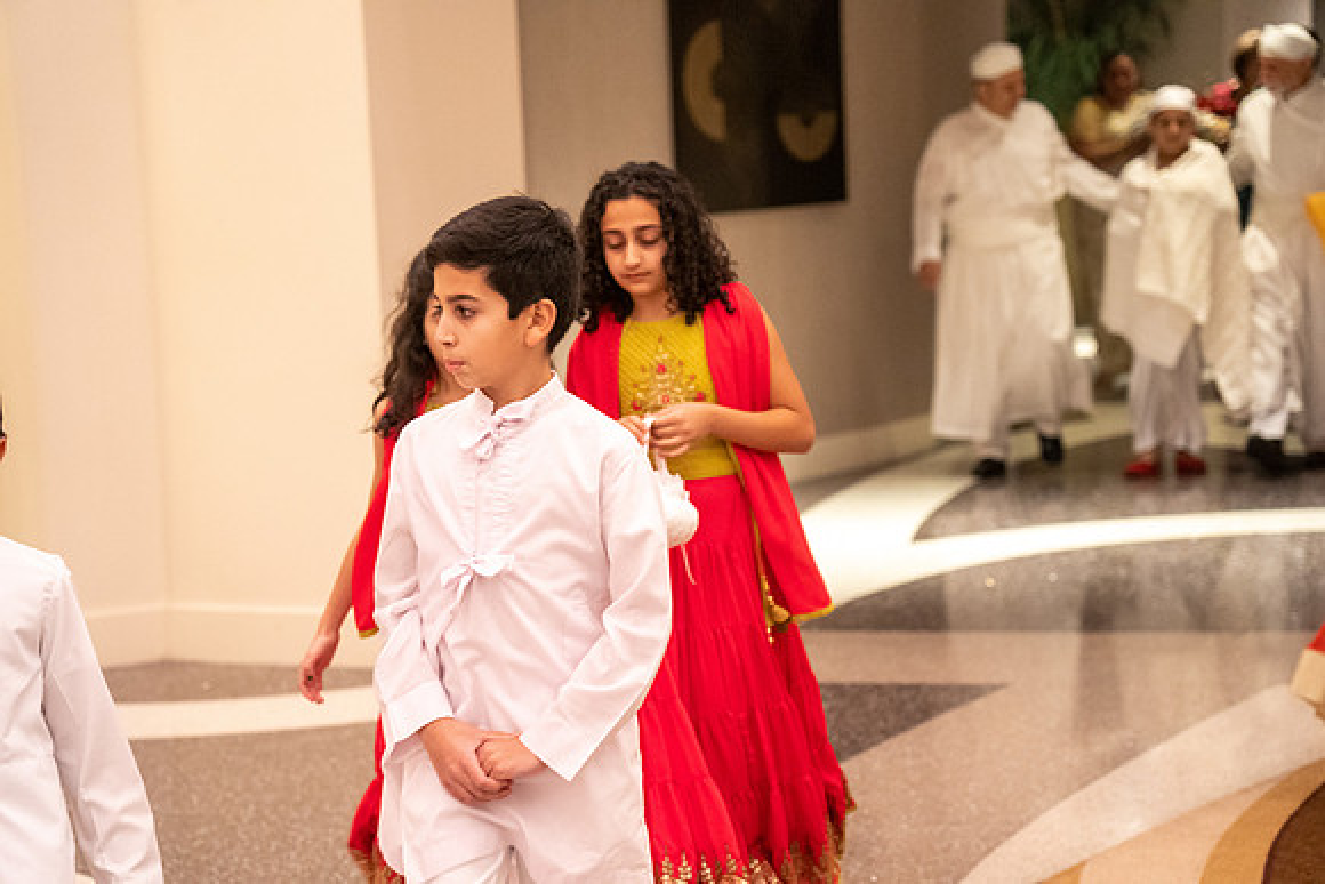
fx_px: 3497
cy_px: 442
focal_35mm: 95
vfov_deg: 14.4
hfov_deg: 21.5
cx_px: 662
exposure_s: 1/100
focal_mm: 95
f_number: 4
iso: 6400
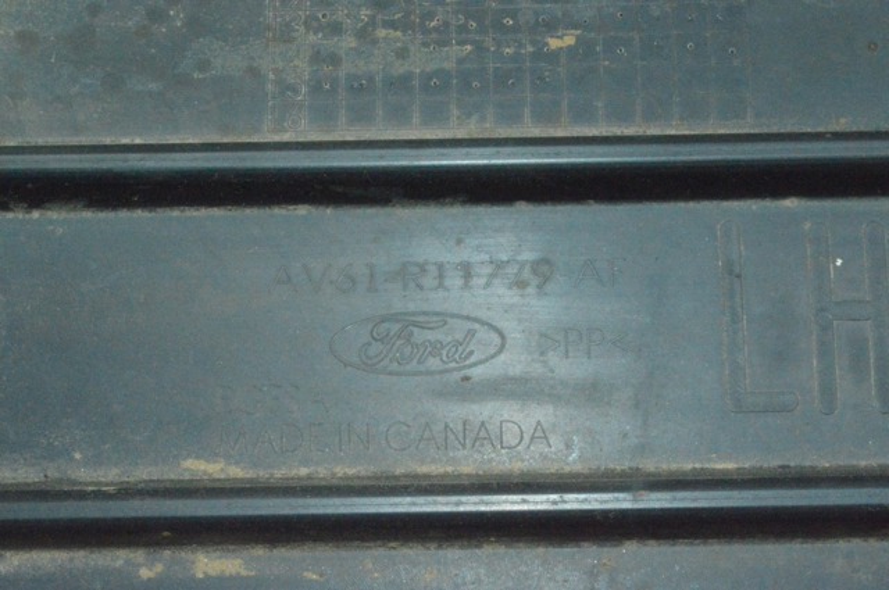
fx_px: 2035
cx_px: 444
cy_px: 295
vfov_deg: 16.5
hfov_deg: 24.6
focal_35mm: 82
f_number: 36
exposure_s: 1/50
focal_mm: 55
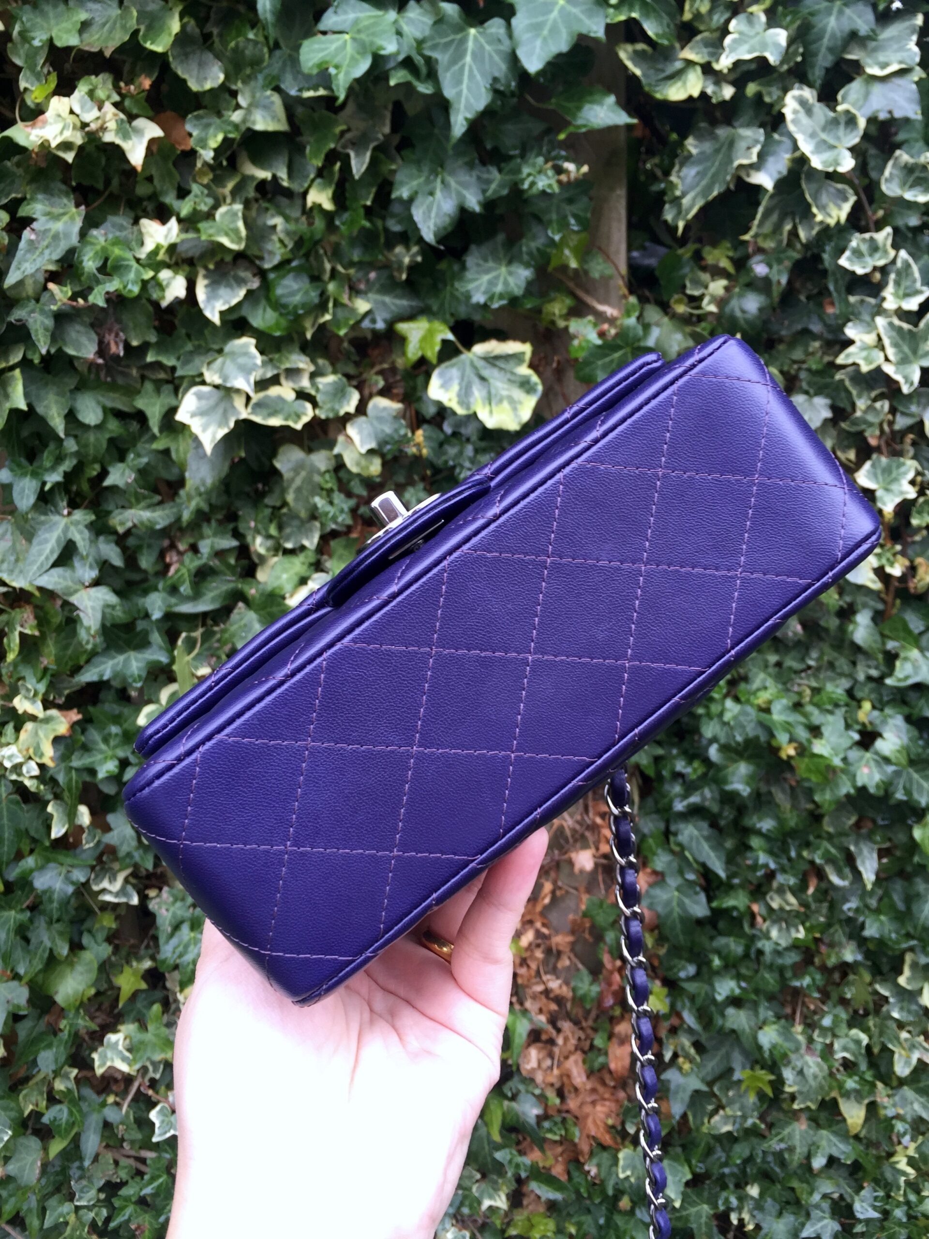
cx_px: 464
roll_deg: +5.3
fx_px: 1038
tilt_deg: -16.5
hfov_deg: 48.2
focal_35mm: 29
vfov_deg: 61.7
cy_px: 620
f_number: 2.2
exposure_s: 1/60
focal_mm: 4.15
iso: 32
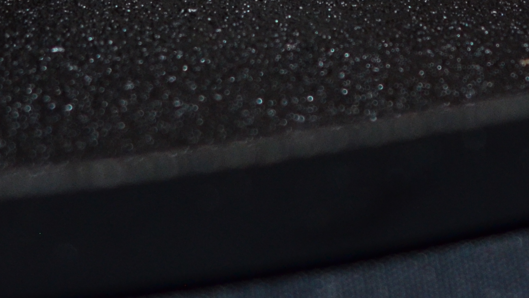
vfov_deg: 4.1
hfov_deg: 7.3
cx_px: 440
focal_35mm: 297
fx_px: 4166
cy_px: -241
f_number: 2.8
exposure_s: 1/60
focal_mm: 50
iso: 640
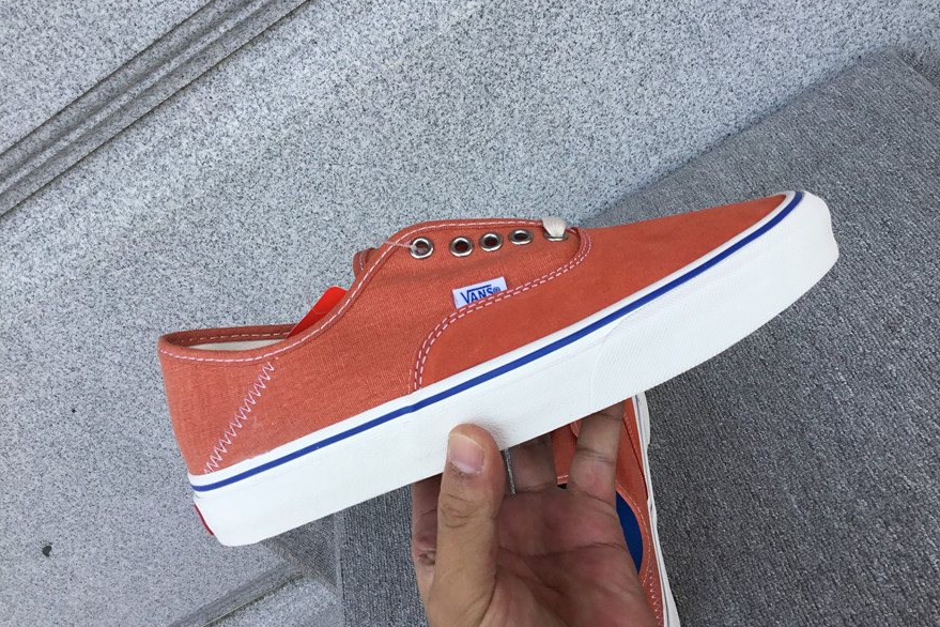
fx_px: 862
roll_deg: +40.9
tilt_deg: -38.8
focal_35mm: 33
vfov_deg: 39.9
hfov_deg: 57.2
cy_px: 279
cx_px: 477
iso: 25
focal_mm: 3.3
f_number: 2.4
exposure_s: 1/413
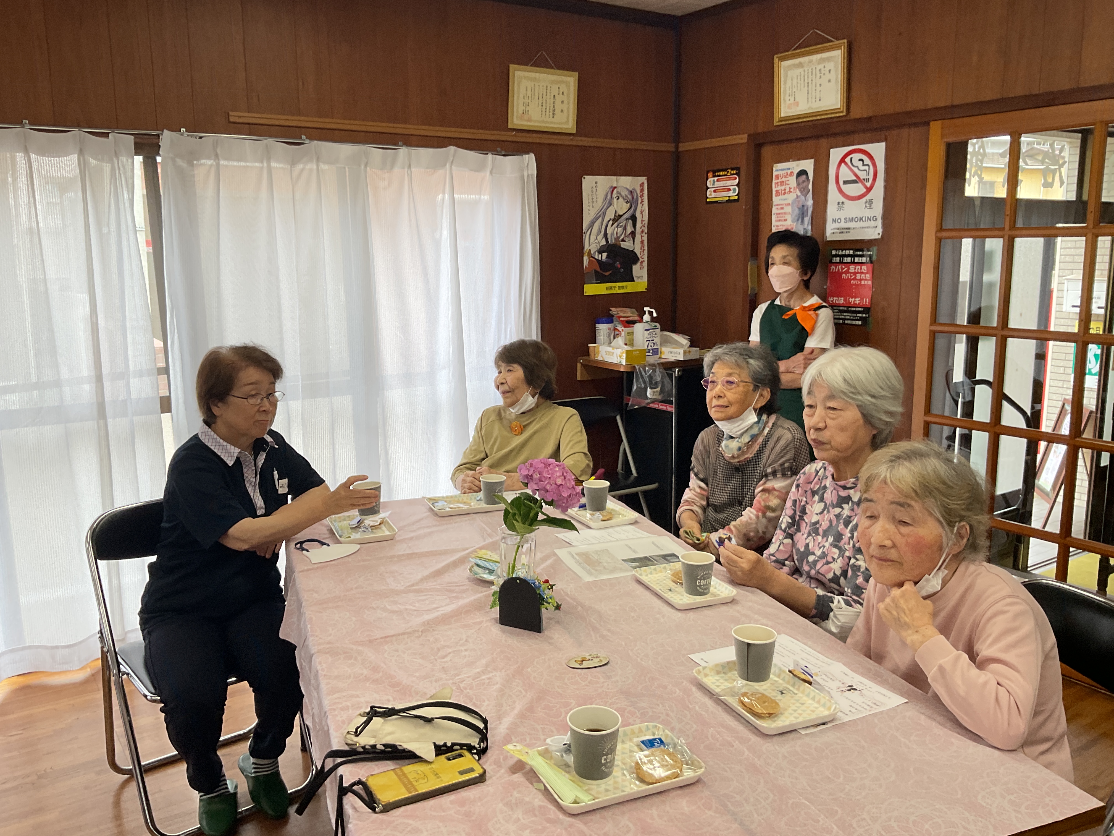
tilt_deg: -10.5
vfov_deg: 48.2
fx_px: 933
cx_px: 557
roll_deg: -0.1
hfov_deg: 61.7
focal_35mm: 29
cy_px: 418
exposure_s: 1/120
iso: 32
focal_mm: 3
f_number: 1.8
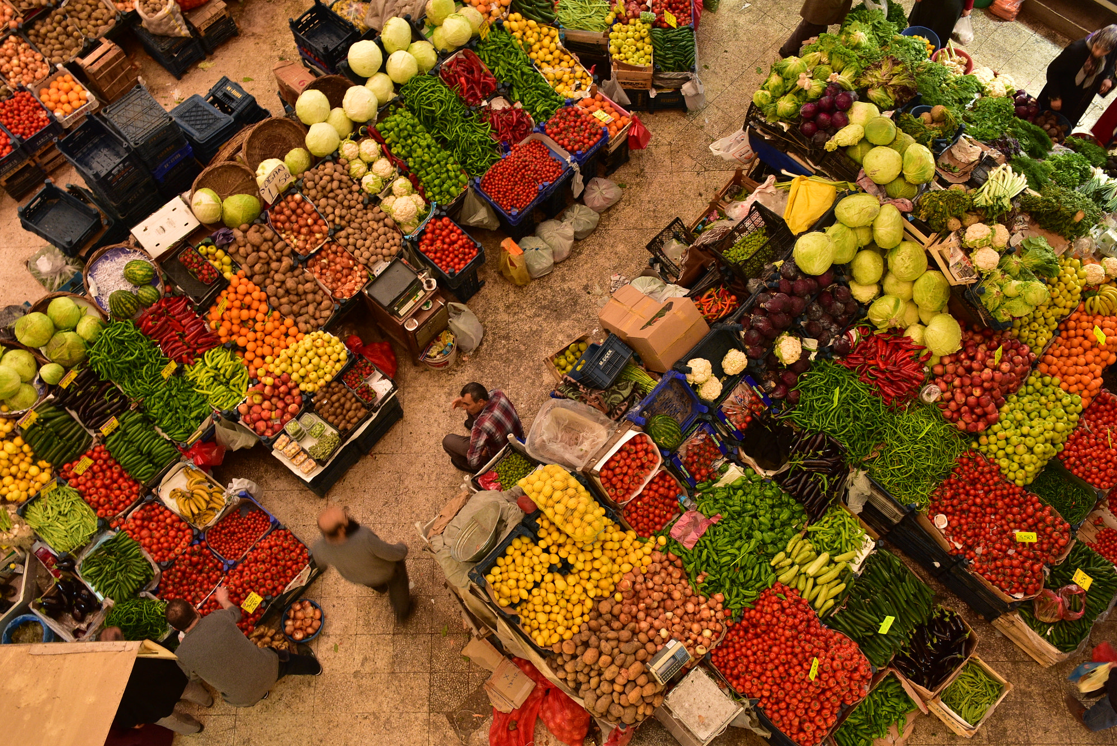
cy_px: 383
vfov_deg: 37.4
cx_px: 561
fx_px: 1102
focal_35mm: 36
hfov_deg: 53.7
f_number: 8
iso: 800
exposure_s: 1/13
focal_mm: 23
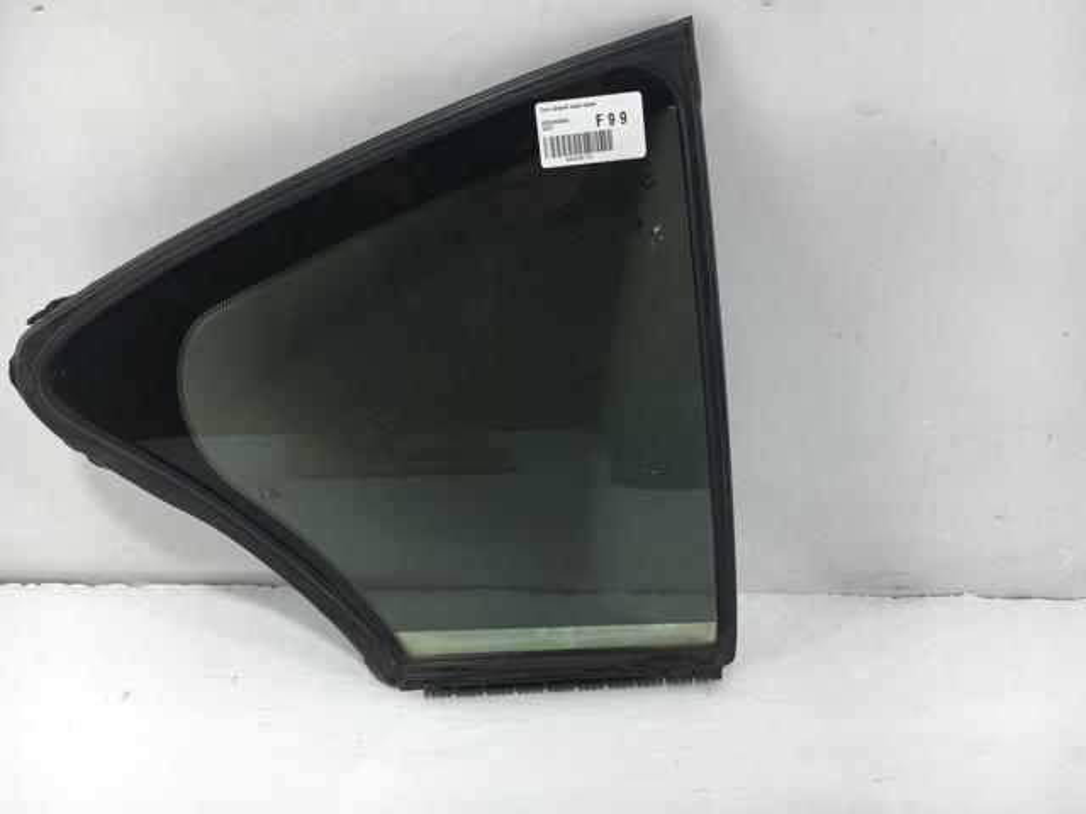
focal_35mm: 29
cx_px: 543
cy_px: 407
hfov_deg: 61.7
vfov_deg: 48.2
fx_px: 910
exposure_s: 1/126
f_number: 2.2
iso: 25
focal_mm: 4.15
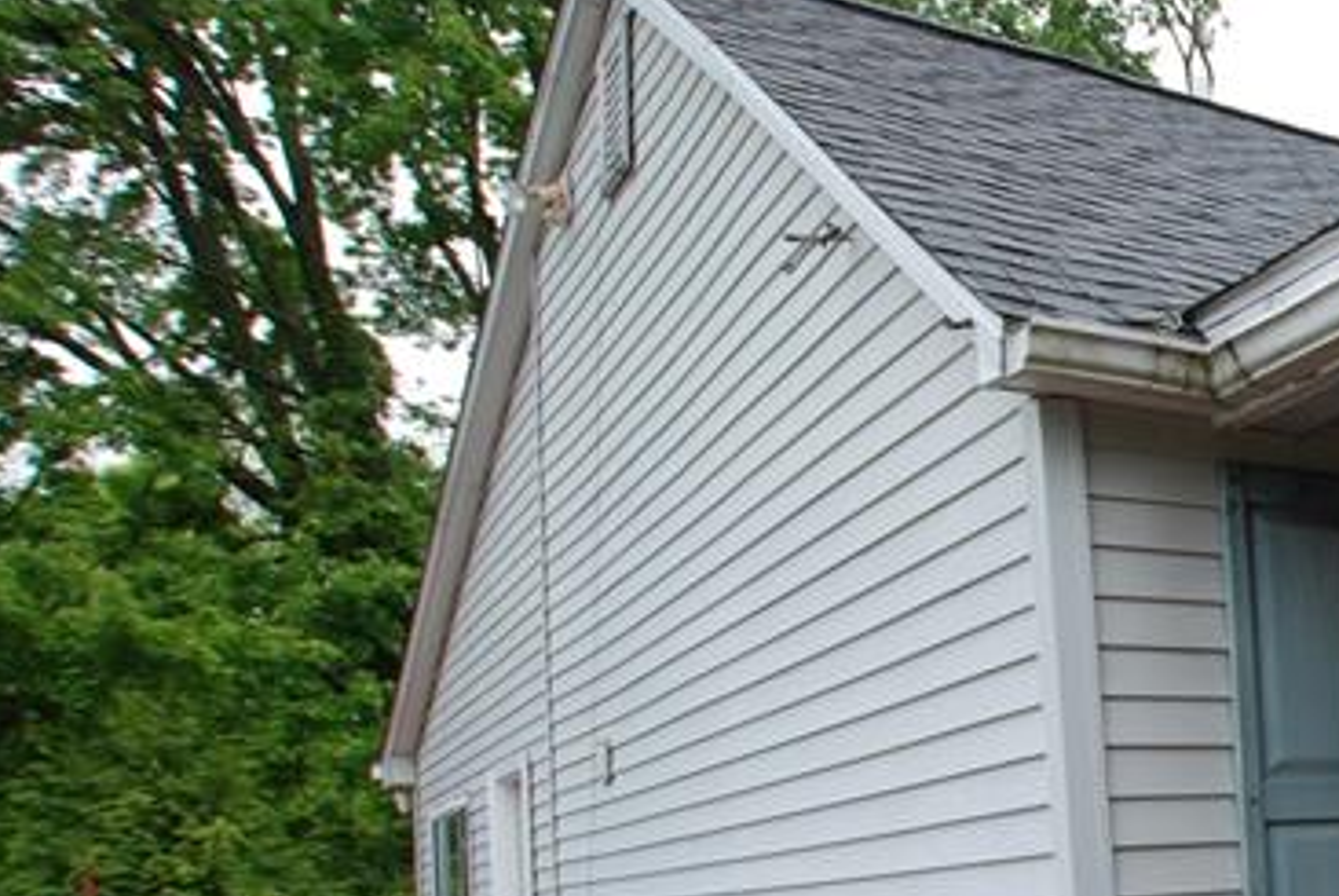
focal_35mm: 42
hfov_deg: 32.7
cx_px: 1796
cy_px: 803
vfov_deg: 30.6
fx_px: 1564
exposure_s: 1/125
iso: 160
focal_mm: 10
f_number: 5.6
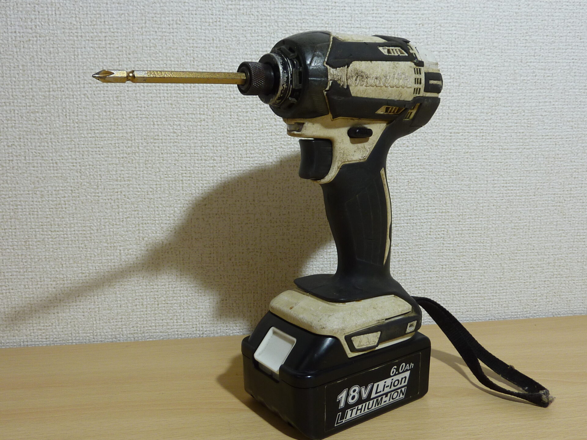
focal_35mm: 33
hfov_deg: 55.4
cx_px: 294
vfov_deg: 42.9
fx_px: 560
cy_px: 220
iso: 80
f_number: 3.3
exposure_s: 1/80
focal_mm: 4.1
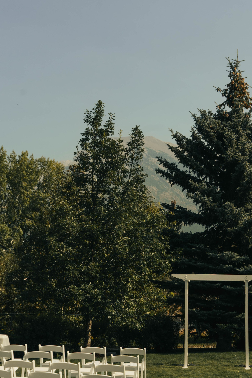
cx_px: 212
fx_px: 577
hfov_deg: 24.1
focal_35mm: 55
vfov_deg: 36.2
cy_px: 205
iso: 400
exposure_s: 1/1250
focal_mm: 31
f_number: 8
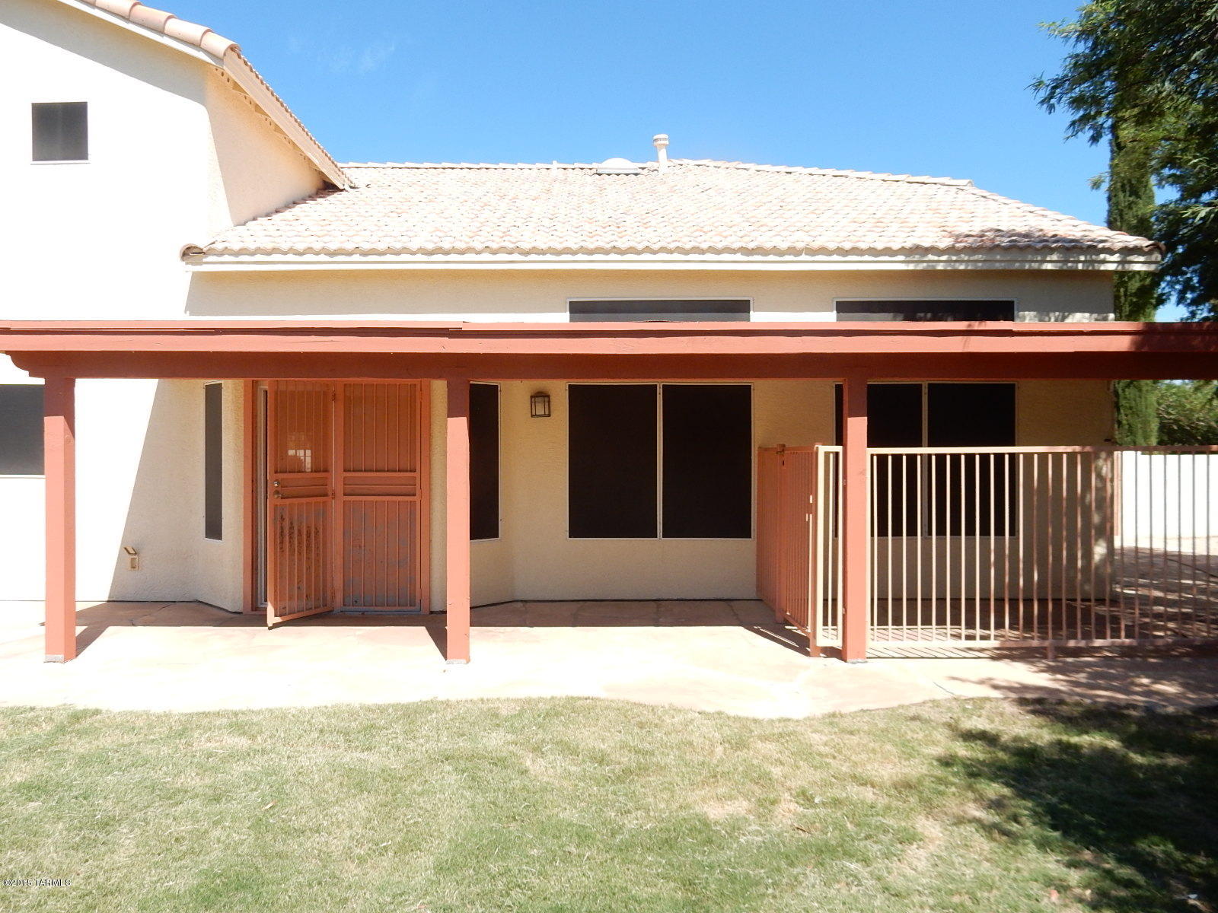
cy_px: 456
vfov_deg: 54.9
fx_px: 880
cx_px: 609
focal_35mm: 25
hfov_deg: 69.4
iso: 125
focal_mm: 4.5
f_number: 3.7
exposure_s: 1/800
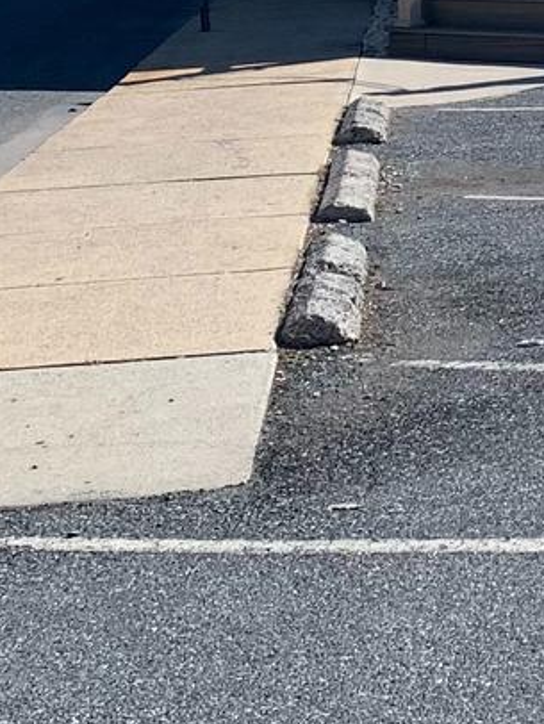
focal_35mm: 131
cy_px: -96
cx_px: 1238
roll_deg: +1.0
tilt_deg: -4.0
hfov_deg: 10.1
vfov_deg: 14.6
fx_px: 2742
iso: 25
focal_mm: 4.25
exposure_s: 1/2208
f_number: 1.8
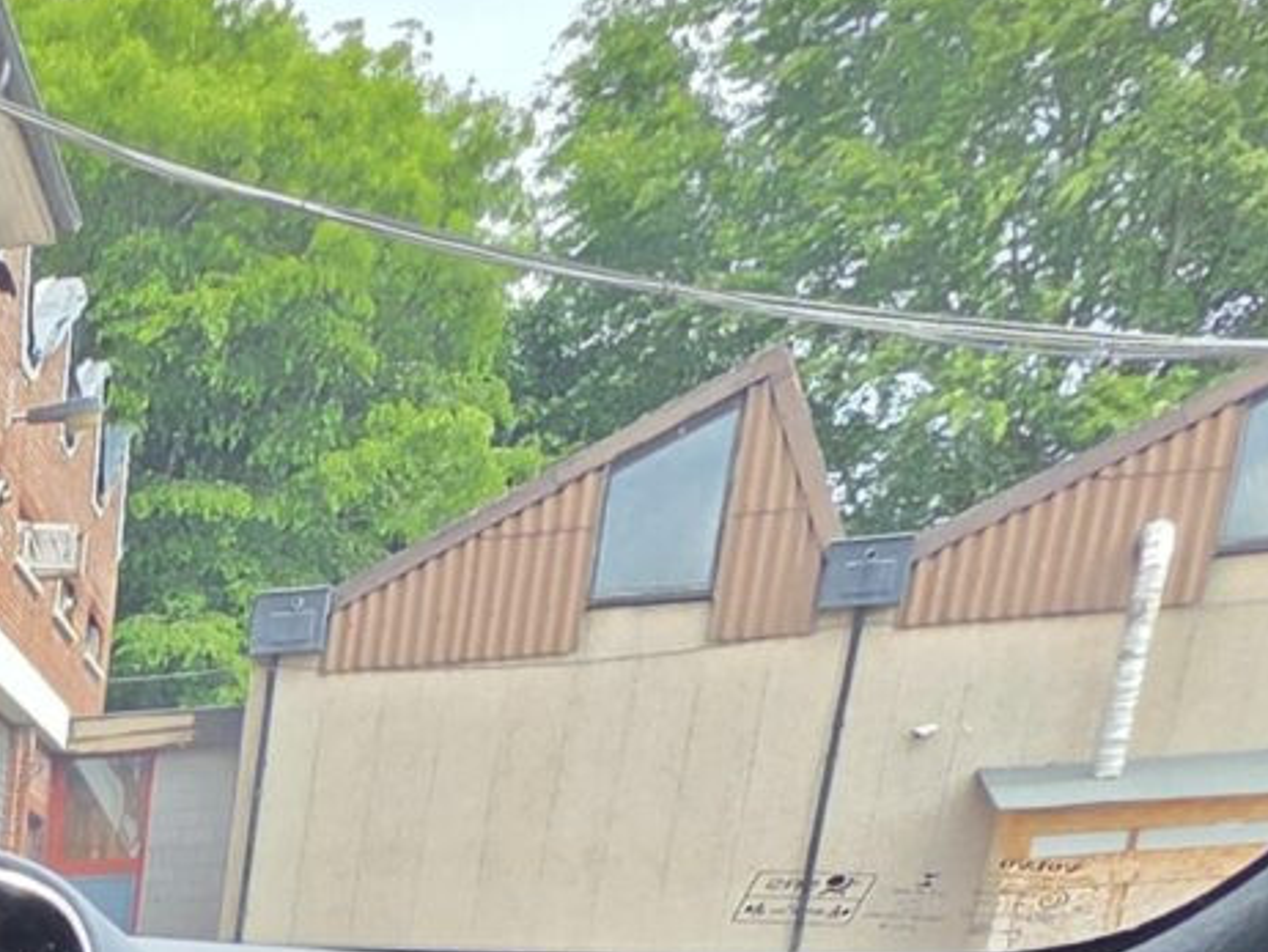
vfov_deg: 14.4
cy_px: 2220
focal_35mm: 72
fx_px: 2639
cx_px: -991
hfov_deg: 20.0
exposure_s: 1/719
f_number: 1.9
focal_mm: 2.2
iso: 64
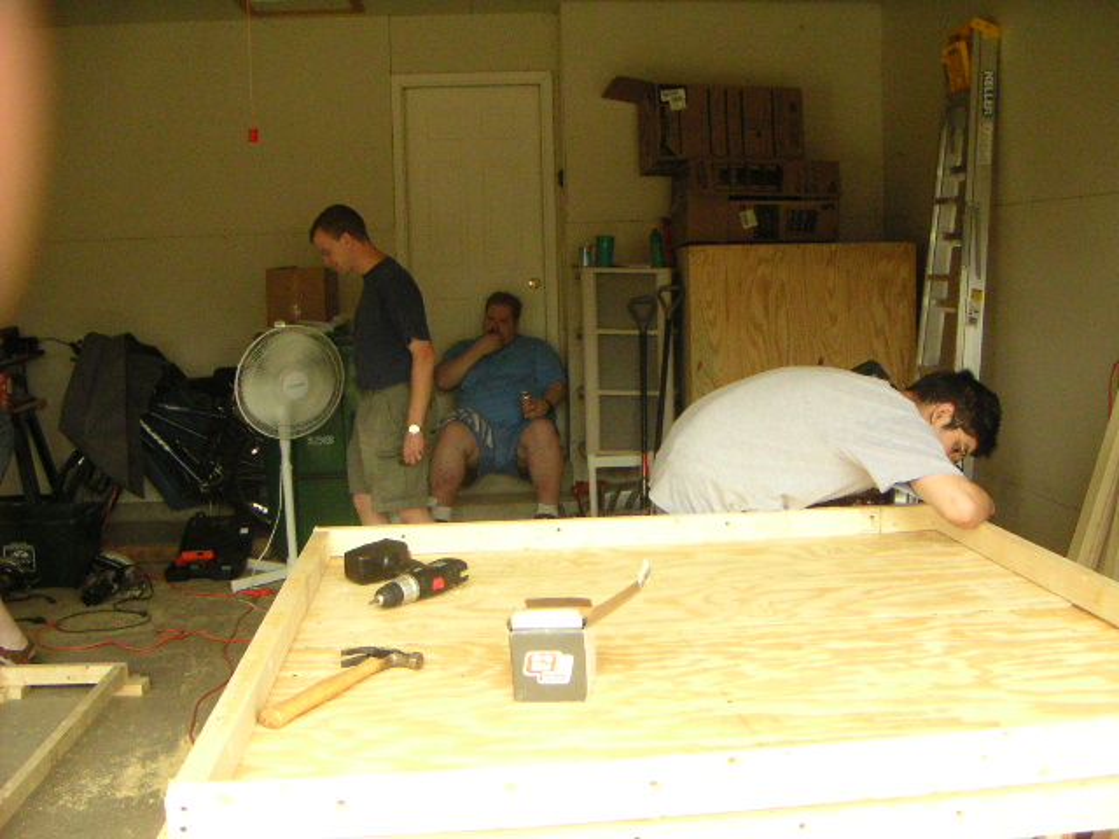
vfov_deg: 38.7
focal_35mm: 37
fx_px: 1196
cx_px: 560
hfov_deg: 50.1
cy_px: 420
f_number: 6.7
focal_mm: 4.8
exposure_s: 1/180
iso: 400
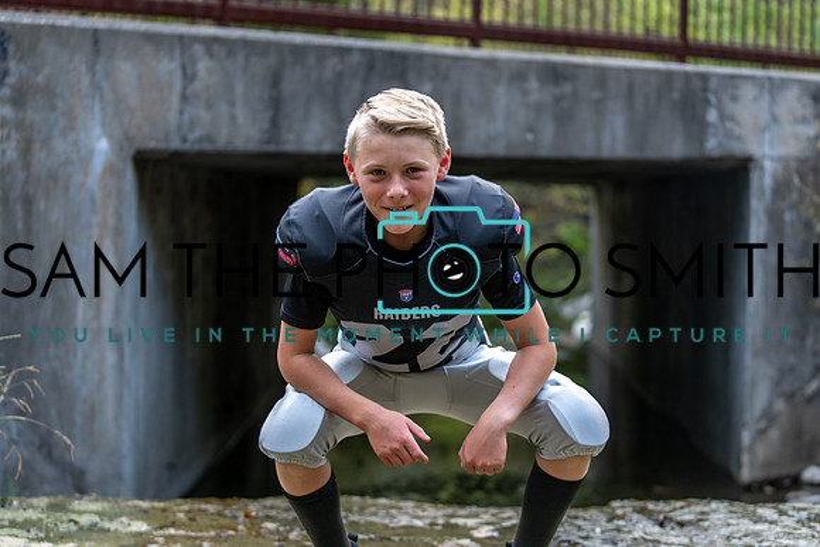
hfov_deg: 28.8
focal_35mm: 70
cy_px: 274
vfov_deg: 19.5
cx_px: 410
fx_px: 1595
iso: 250
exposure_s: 1/320
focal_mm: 70
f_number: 2.8
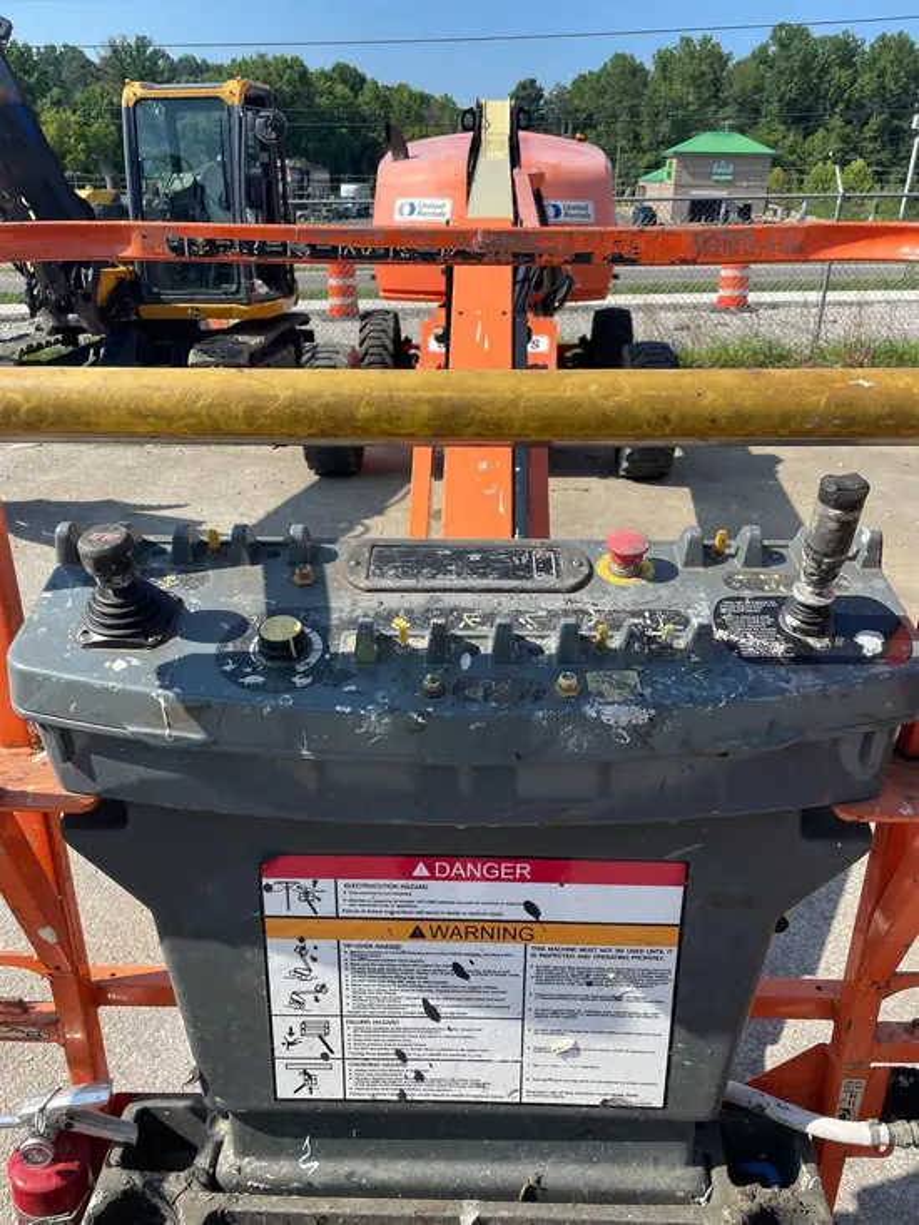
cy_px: 612
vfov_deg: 67.3
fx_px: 920
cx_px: 460
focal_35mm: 26
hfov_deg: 53.1
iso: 32
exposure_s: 1/2092
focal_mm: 4.2
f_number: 1.6
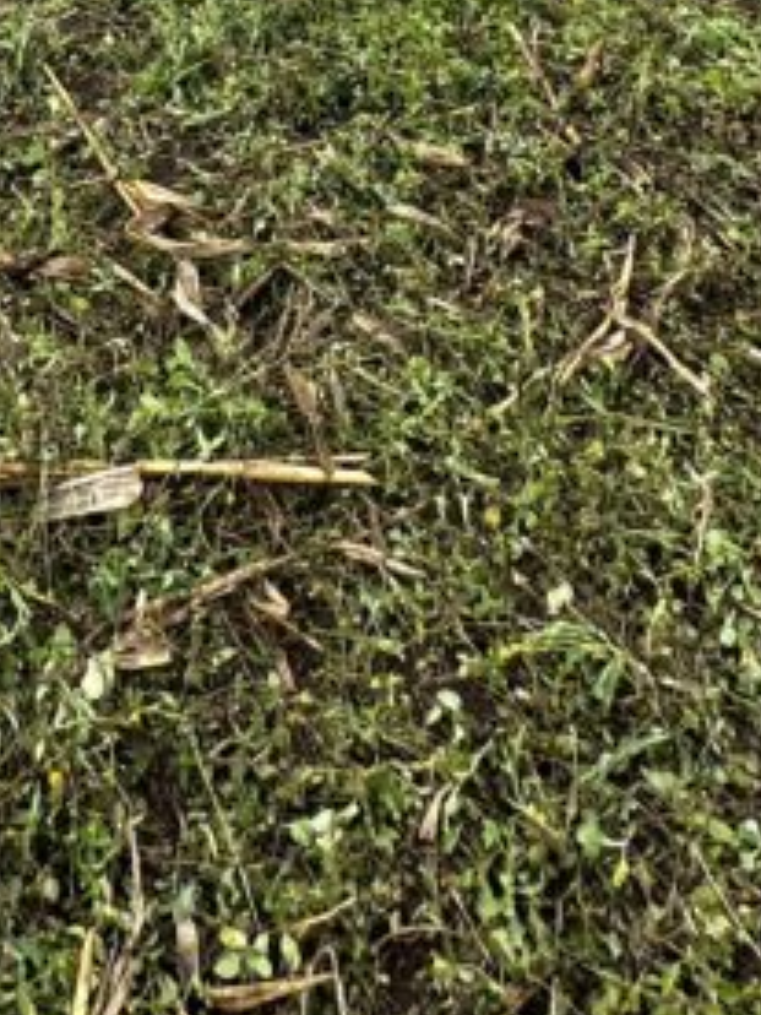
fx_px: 1524
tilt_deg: -0.8
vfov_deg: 24.5
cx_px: 132
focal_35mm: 52
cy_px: -644
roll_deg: -2.3
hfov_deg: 27.4
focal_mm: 2.22
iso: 40
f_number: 2.2
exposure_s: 1/442
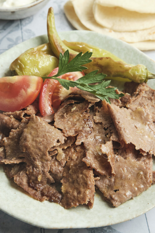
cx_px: 75
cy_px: 117
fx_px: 556
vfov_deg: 23.6
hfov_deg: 15.9
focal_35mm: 86
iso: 200
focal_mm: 51.8
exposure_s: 1/100
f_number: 9
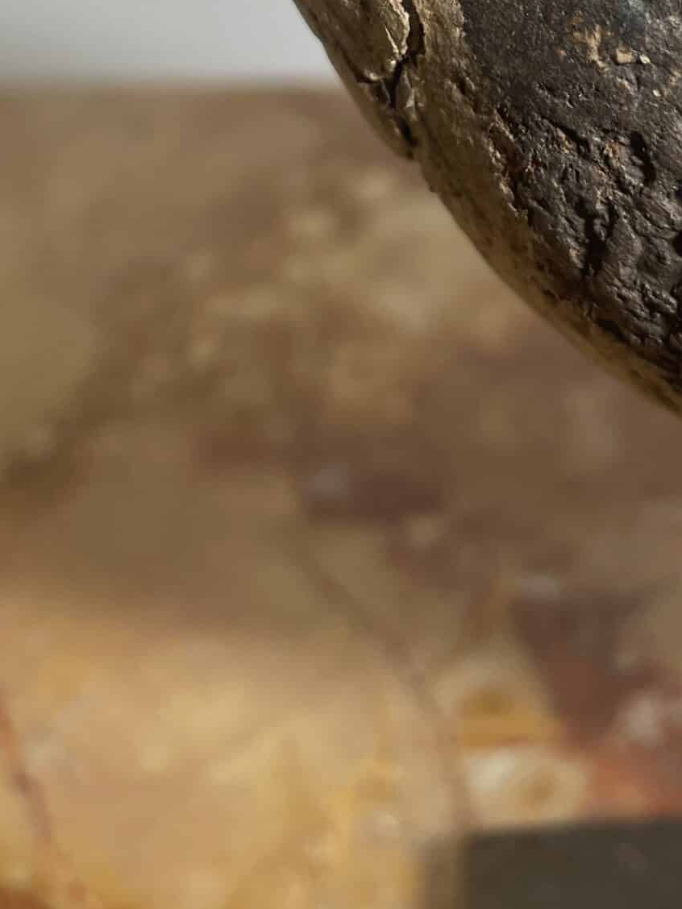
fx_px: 1550
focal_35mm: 59
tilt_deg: -23.2
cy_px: -105
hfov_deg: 24.6
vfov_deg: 29.3
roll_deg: +4.7
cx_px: 502
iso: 32
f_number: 1.6
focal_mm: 4.2
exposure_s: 1/250
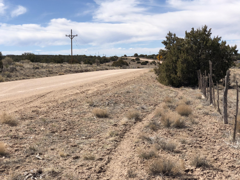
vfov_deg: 28.0
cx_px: 120
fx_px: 361
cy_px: 90
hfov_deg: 36.8
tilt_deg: -3.2
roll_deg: +1.8
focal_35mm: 52
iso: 16
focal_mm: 6
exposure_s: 1/1919
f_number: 2.4
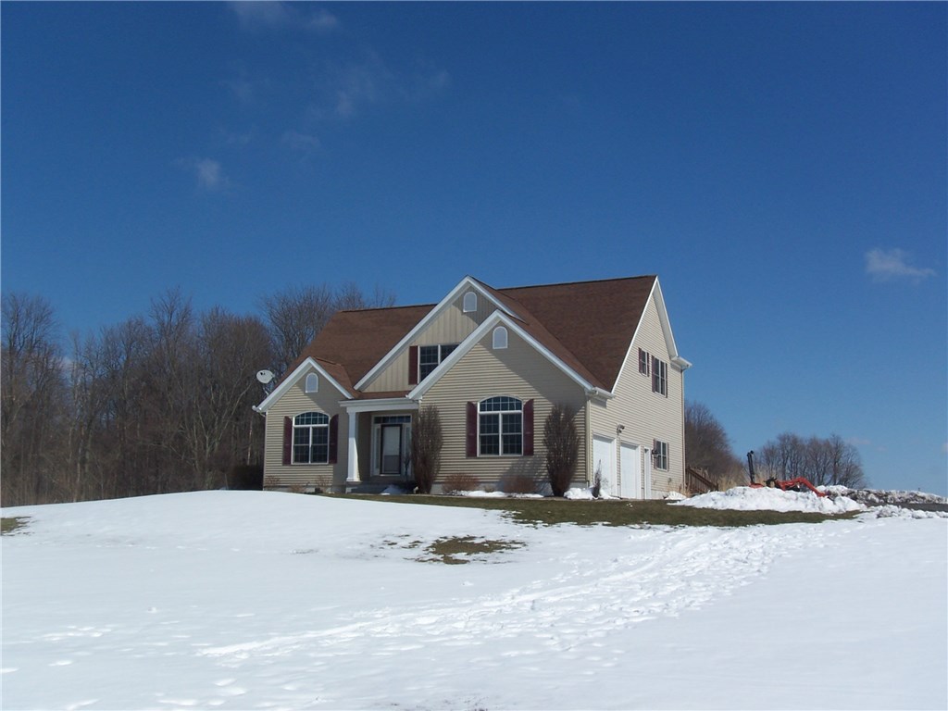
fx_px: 1068
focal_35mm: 39
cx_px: 474
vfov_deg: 36.8
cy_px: 356
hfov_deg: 47.9
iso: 64
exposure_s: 1/500
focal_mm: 6.4
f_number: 7.1
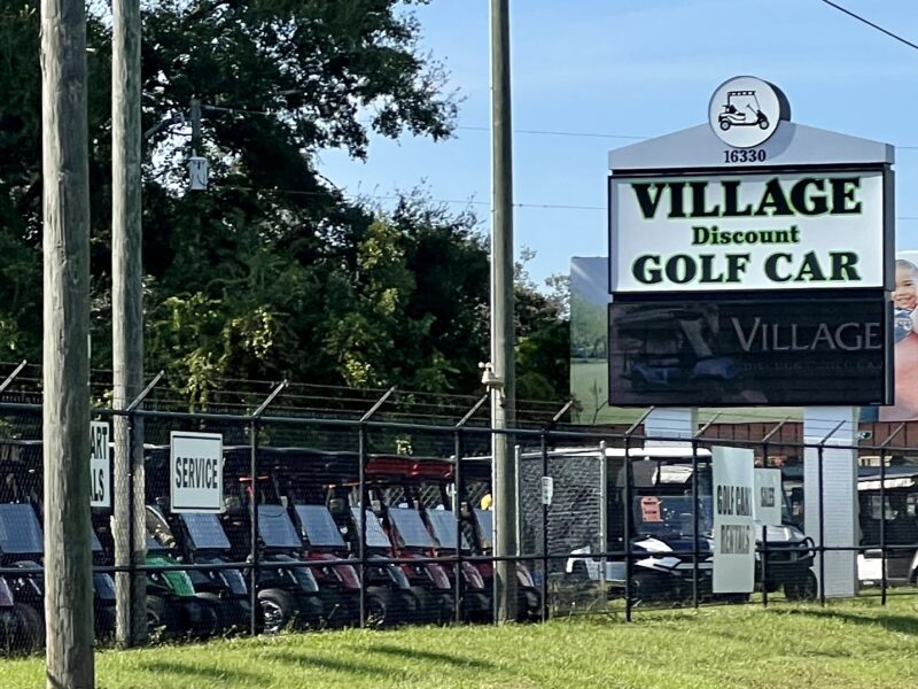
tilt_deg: +2.3
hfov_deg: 25.3
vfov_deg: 19.1
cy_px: 344
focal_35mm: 77
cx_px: 459
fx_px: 2042
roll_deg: -0.4
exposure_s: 1/645
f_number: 2.8
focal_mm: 9
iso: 32
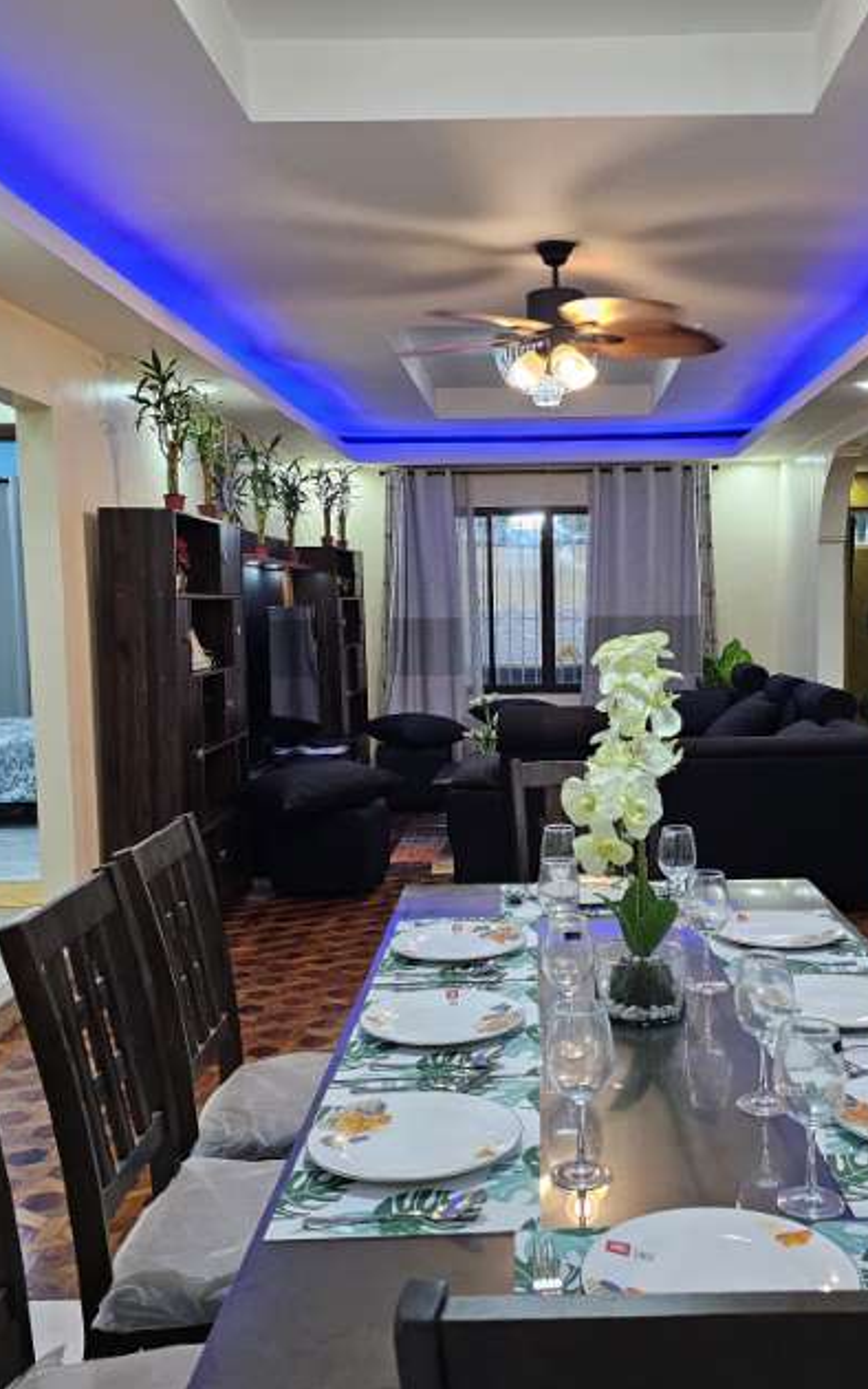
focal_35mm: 33
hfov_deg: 38.2
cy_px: 688
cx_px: 528
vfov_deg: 58.1
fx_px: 1248
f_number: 1.7
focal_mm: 6.3
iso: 400
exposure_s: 1/120
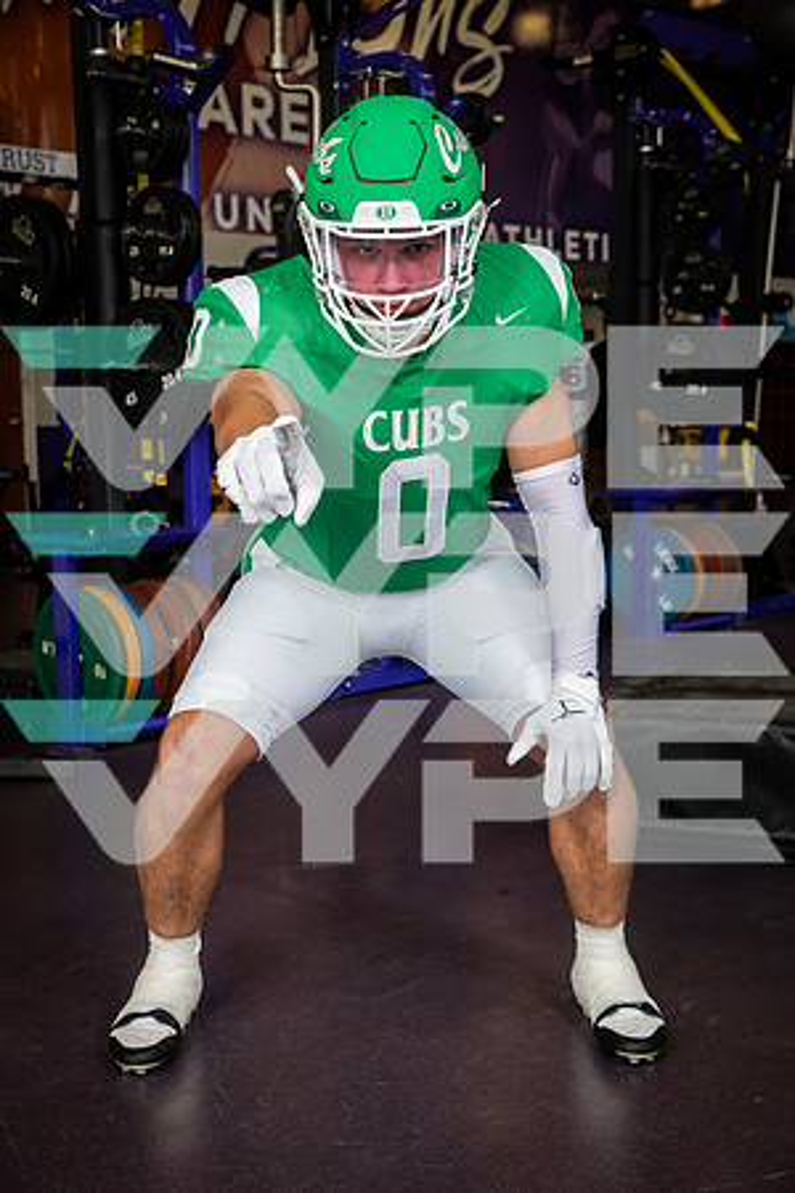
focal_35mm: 52
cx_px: 398
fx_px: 1722
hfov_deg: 26.0
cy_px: 596
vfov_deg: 38.2
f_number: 7.1
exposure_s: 1/250
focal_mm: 52
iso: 800
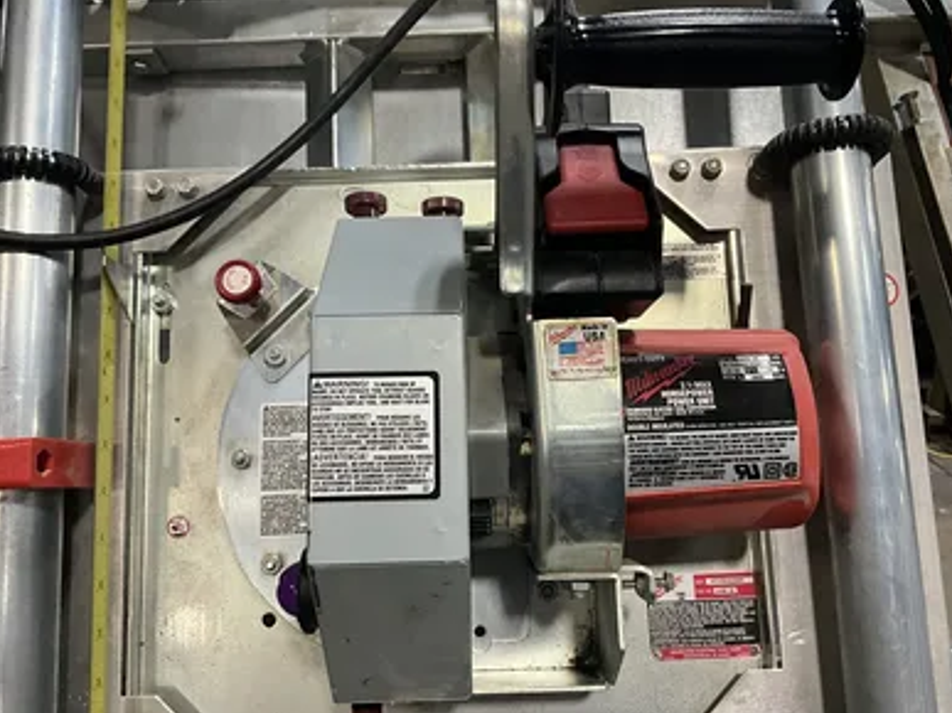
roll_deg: +2.5
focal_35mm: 30
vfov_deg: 46.8
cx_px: 487
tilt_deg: -15.5
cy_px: 364
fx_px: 825
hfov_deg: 60.0
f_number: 1.8
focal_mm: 3
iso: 160
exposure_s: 1/60
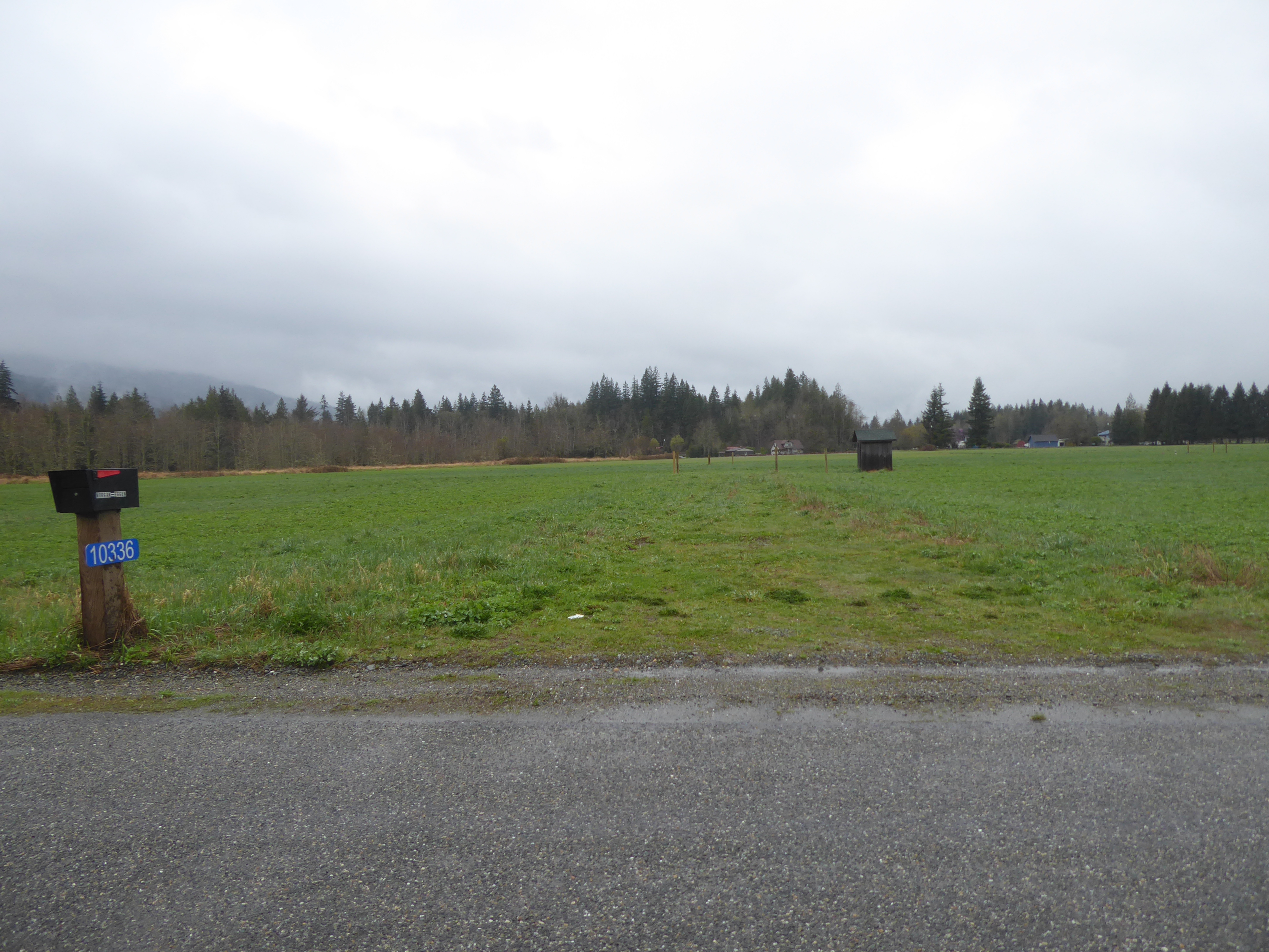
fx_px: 880
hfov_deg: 71.6
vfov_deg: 56.8
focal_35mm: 24
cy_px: 476
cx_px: 634
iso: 80
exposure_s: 1/400
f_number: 3.3
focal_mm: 4.3
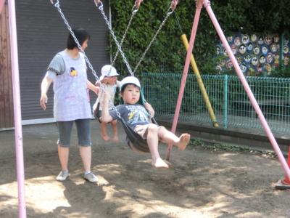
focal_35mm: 63
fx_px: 528
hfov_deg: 30.7
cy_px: 109
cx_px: 145
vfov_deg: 23.3
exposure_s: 1/250
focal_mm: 11.17
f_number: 4.6
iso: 400
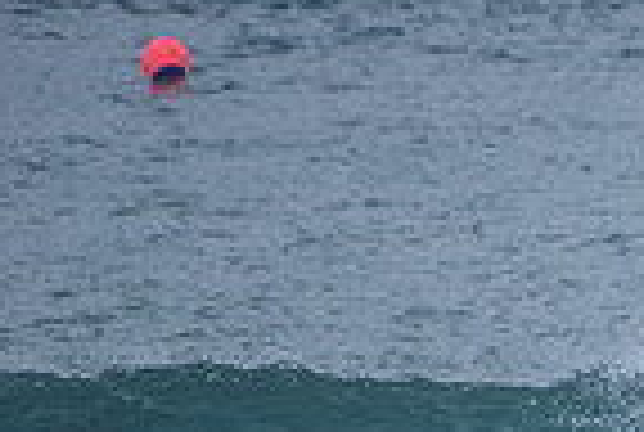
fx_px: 36300
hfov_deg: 1.0
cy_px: 614
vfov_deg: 0.7
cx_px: 1211
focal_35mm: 2025
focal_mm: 500
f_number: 5.6
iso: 320
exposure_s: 1/2000
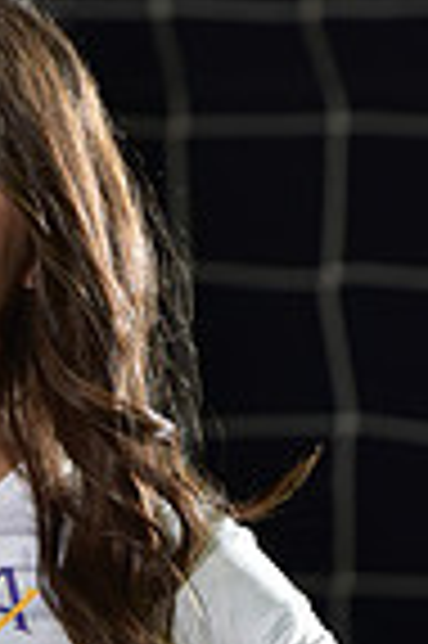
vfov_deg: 2.5
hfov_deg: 1.7
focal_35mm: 812
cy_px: 797
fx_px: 14515
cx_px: -250
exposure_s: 1/200
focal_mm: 200
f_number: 5
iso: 1000
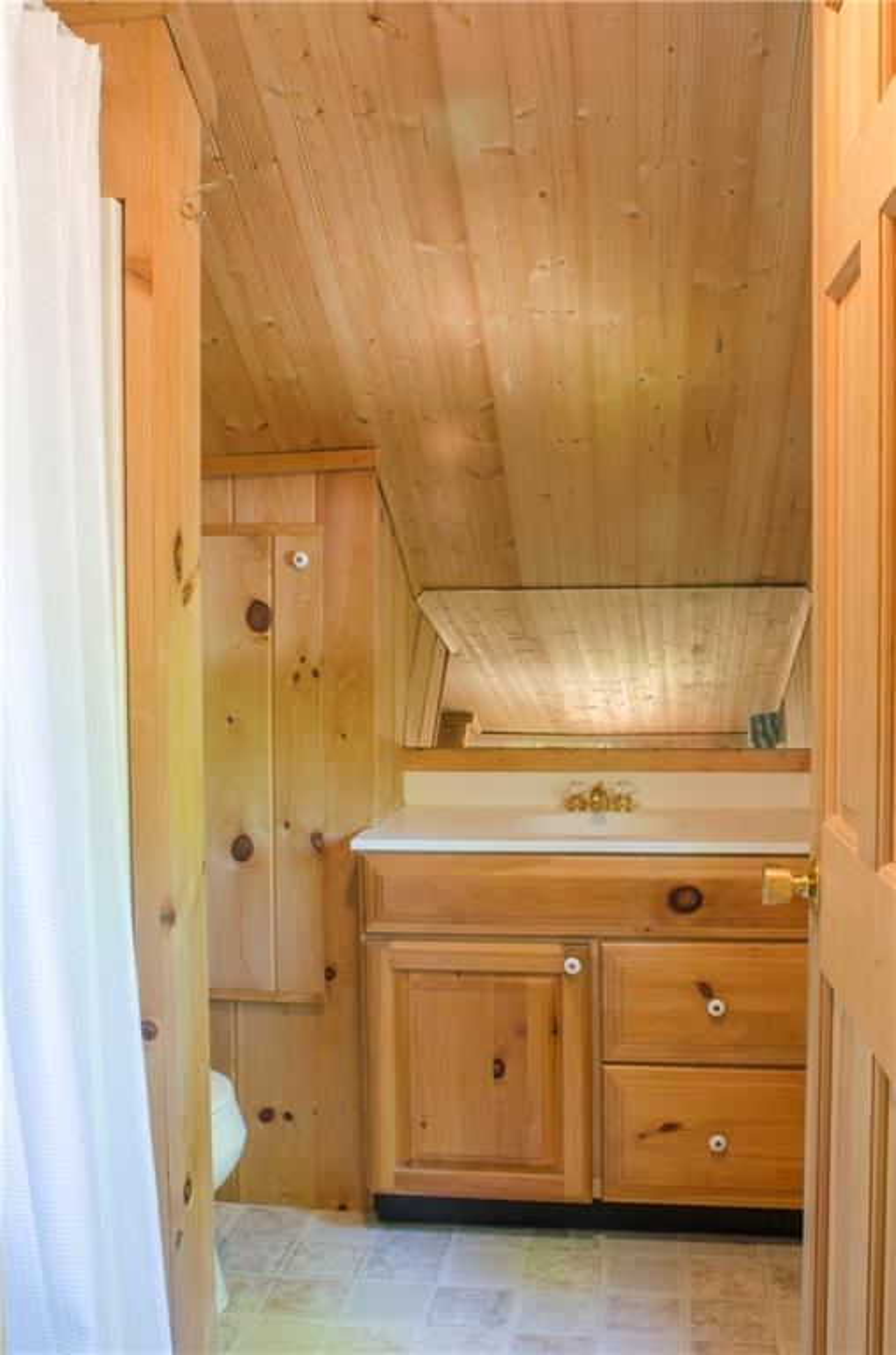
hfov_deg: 36.7
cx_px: 448
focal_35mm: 36
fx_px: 1351
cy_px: 678
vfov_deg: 53.2
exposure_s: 10
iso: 200
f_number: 22
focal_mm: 24
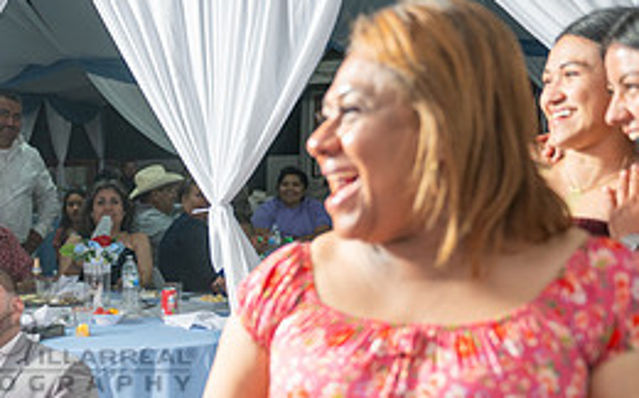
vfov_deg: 19.3
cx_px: 5
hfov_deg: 29.2
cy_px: 350
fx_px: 1148
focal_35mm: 66
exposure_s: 1/125
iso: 250
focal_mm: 29
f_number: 2.8
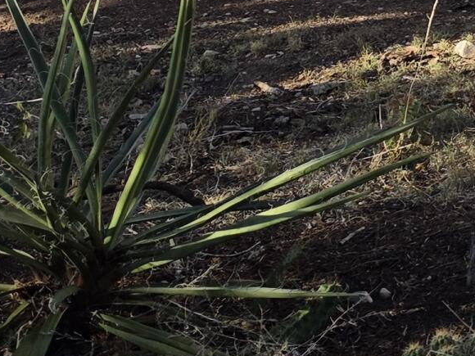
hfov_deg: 14.2
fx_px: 1633
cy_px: -218
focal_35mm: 119
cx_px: 905
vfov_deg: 11.8
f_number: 1.4
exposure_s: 1/4055
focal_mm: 6.5
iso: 64
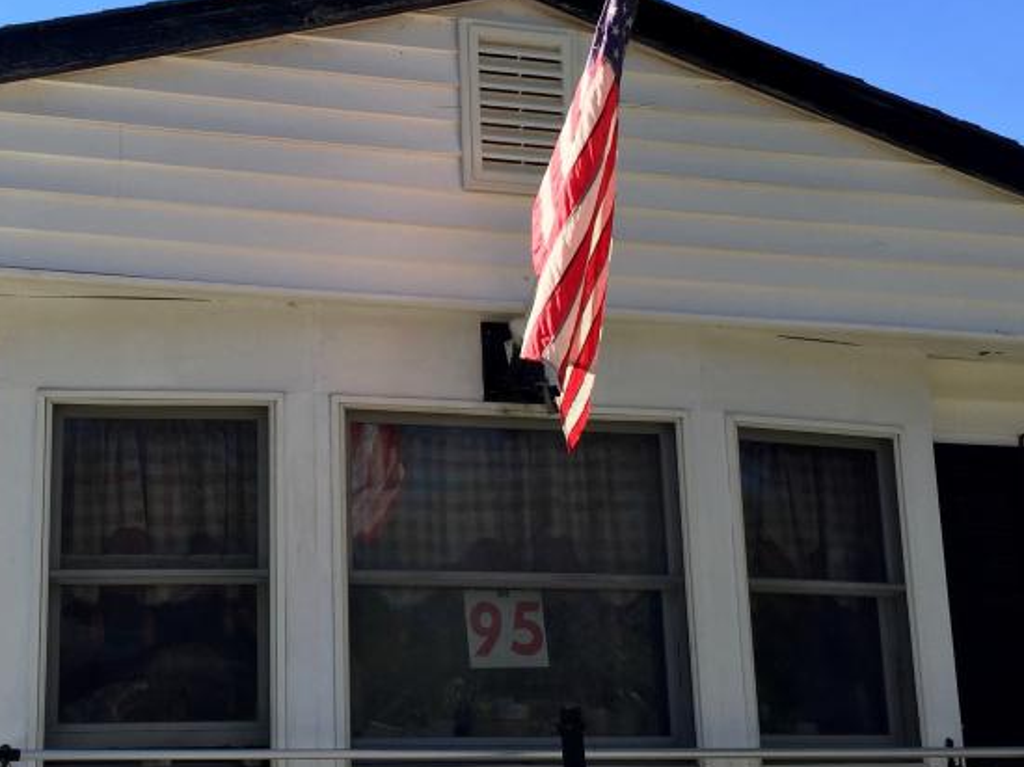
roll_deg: +1.0
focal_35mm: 54
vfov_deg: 27.0
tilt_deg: +12.8
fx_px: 1597
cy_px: 404
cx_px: 313
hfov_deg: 35.1
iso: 32
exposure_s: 1/989
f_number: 2.2
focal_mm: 4.15
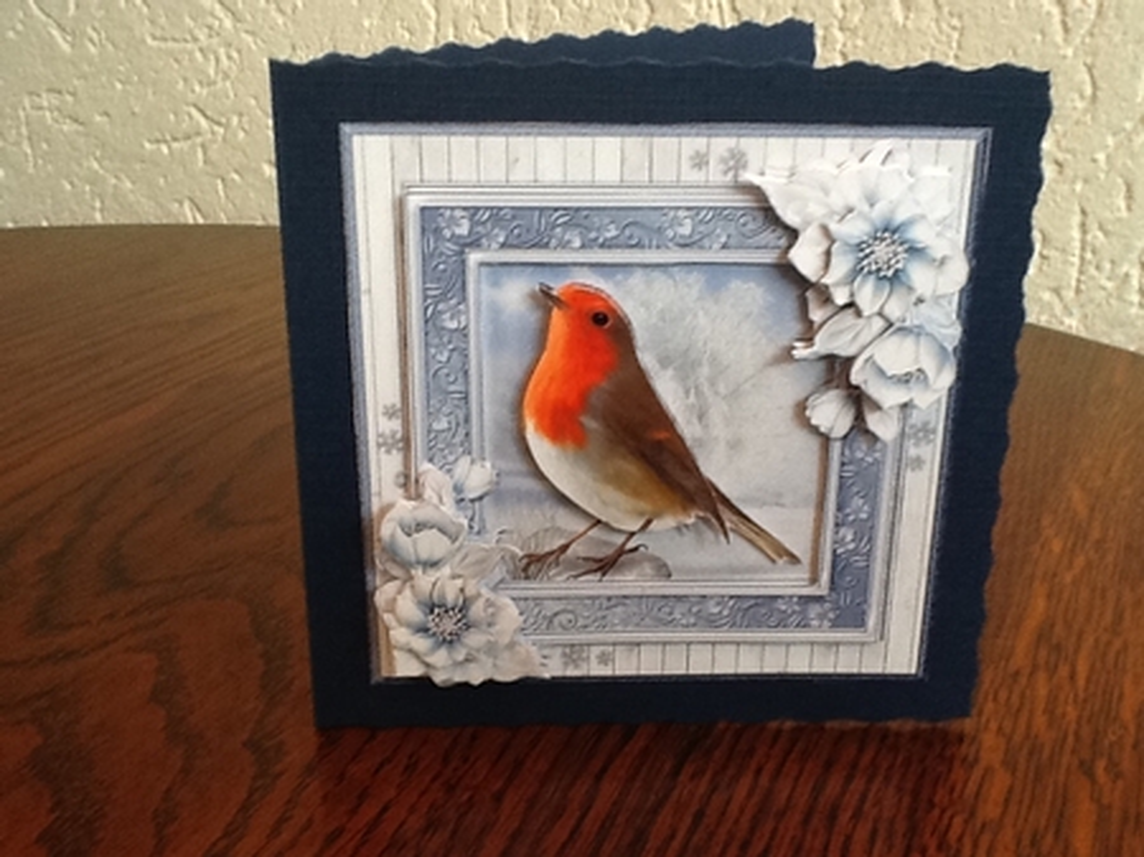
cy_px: 428
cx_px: 572
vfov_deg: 32.8
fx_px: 1453
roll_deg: +1.5
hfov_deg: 43.0
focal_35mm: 44
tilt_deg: -23.8
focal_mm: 2.03
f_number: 2.4
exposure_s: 1/30
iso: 100
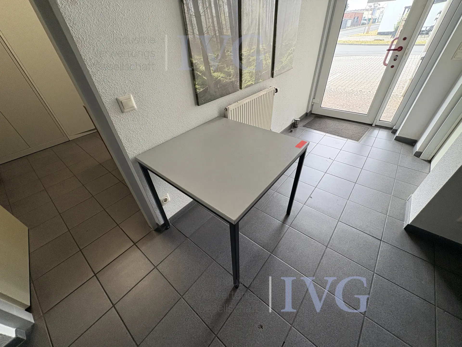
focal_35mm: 14
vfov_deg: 85.7
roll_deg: +5.0
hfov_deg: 102.1
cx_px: 231
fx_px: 187
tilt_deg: -37.3
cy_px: 174
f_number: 2.2
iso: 125
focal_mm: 2.22
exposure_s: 1/99
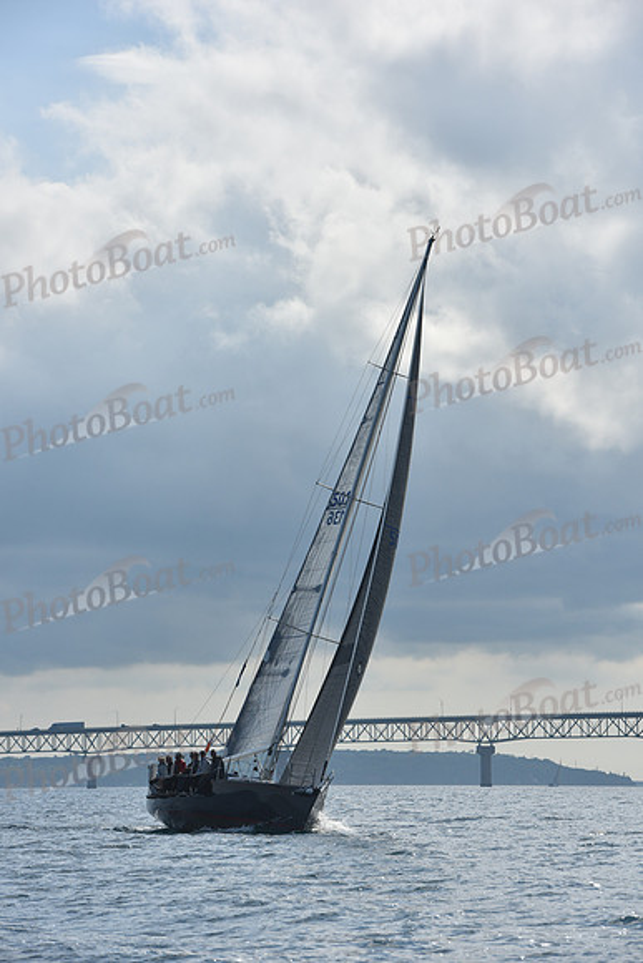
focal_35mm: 135
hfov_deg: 10.2
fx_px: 3614
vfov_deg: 15.2
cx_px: 322
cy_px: 482
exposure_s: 1/1600
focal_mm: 135
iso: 250
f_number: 9
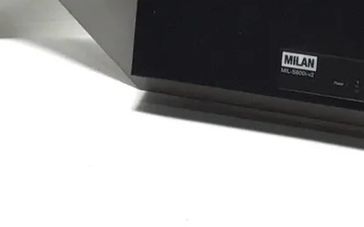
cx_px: -64
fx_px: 1656
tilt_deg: -17.6
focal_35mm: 167
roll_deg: +1.6
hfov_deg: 12.3
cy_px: -159
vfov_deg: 7.6
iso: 32
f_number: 2.4
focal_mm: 3.3
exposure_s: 1/120
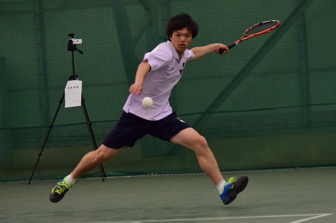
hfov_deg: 13.0
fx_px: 1469
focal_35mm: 158
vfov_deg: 8.7
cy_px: 112
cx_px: 168
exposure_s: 1/1250
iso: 2000
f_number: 4.8
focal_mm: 105
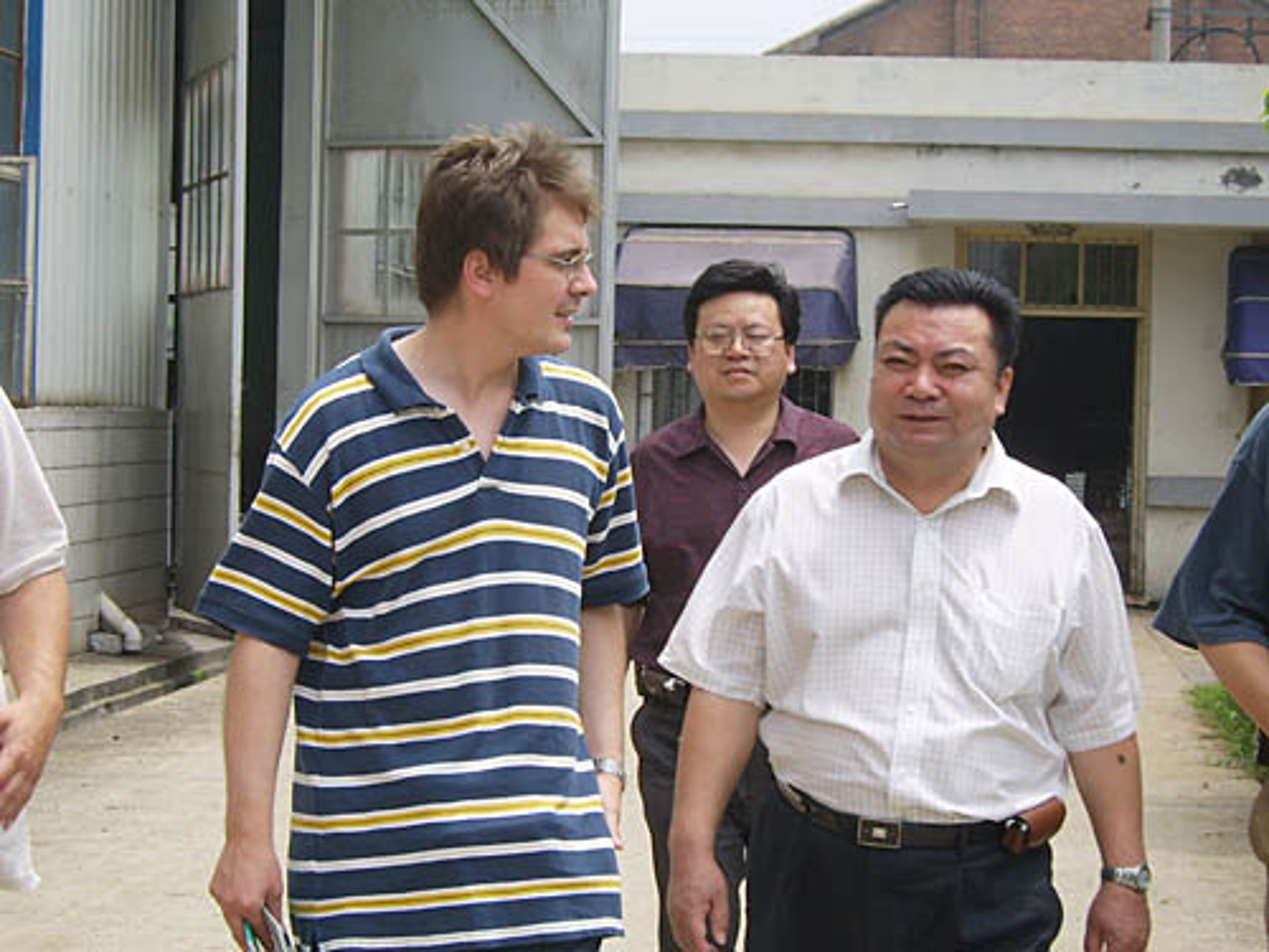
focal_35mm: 102
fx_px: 3739
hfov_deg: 19.3
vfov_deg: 14.5
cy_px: 476
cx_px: 634
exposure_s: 1/160
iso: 50
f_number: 7.7
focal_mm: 21.2
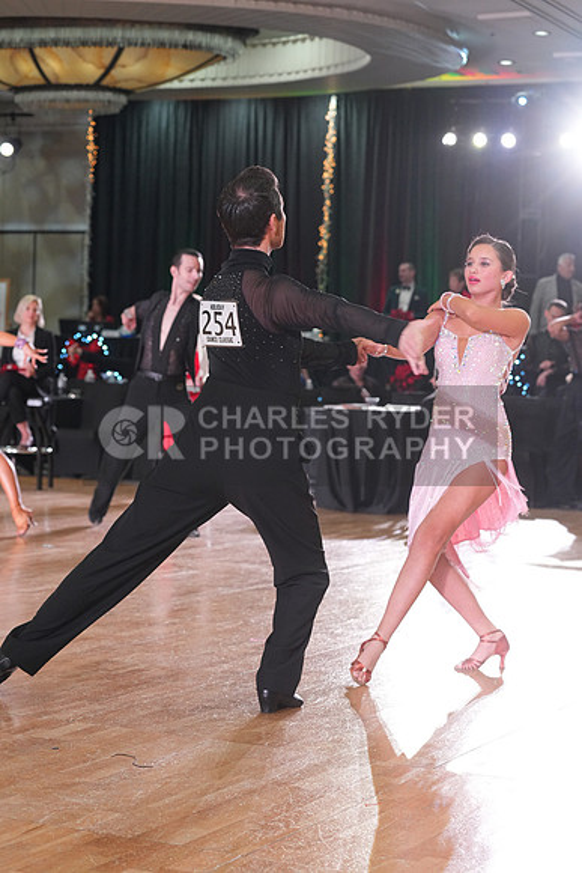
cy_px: 436
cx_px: 291
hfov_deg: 17.5
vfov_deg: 26.0
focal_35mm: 78
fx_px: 1890
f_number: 5
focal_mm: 78
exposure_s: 1/200
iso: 2500
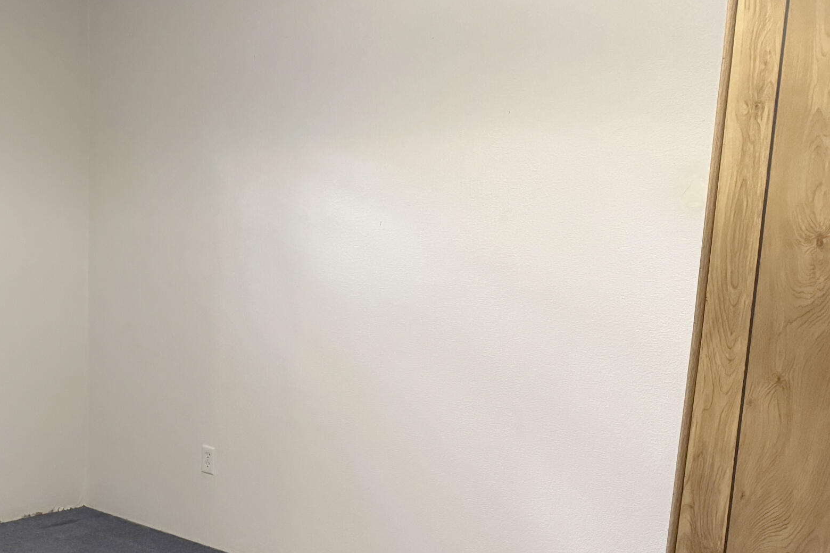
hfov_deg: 37.7
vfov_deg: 27.7
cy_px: 404
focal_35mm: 48
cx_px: 45
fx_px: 1107
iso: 800
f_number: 1.78
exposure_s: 1/60
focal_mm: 6.76
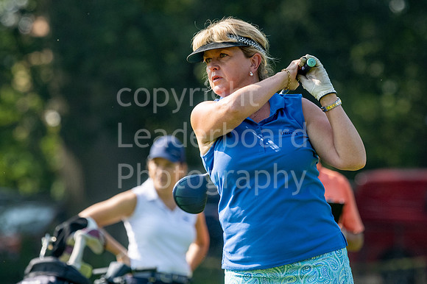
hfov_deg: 3.6
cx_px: 221
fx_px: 6791
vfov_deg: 2.4
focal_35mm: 573
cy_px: 103
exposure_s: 1/800
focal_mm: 300
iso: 160
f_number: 5.6
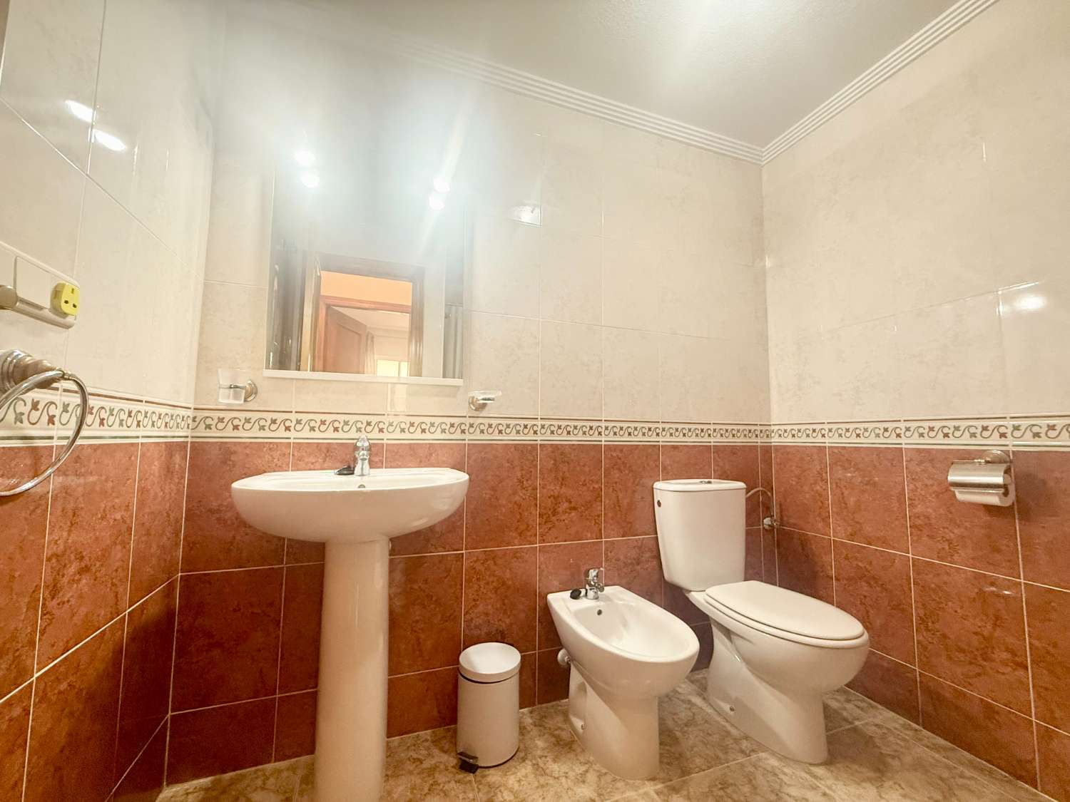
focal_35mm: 14
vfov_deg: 85.7
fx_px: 433
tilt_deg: +5.4
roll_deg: -0.6
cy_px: 401
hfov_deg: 102.1
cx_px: 535
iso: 320
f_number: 2.2
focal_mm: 2.22
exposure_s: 1/100
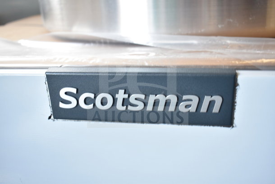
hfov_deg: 53.1
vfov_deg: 36.9
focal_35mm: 36
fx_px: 275
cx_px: 138
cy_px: 92
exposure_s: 1/40
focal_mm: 24
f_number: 4
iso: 220
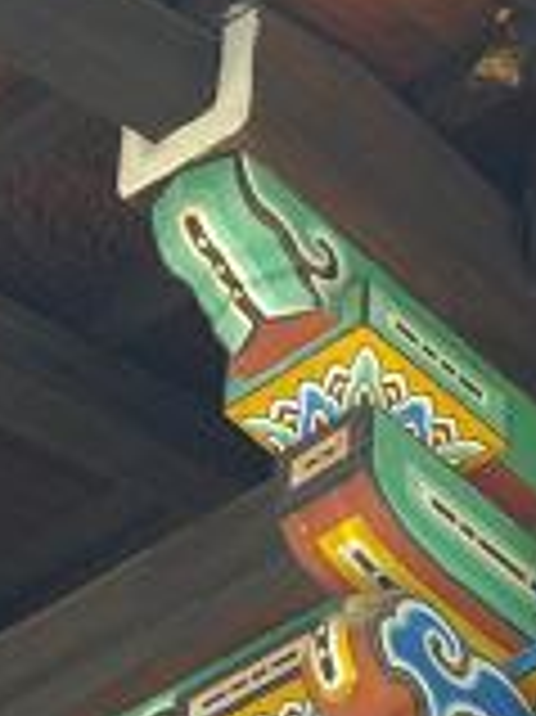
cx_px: 493
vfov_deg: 8.4
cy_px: 522
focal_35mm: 235
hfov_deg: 6.3
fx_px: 4858
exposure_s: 1/100
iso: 258
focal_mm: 17.1
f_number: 5.2
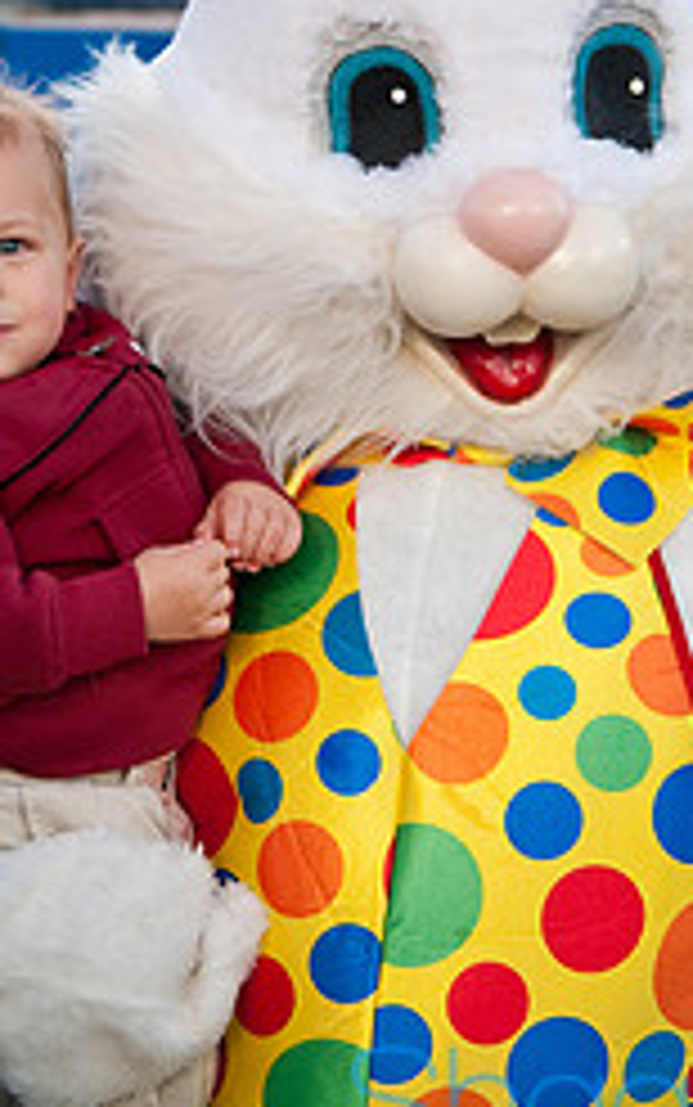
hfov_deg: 13.8
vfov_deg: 21.7
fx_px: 2867
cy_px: 315
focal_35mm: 95
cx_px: 385
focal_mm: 34
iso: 320
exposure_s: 1/125
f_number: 3.2
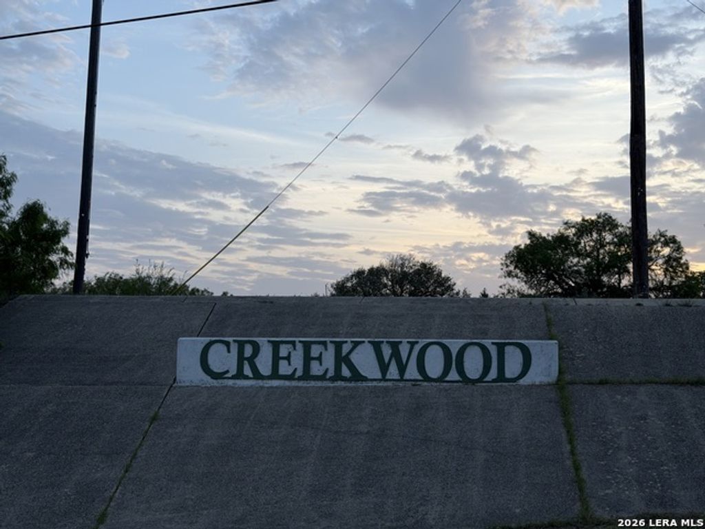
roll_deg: -1.2
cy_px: 264
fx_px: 978
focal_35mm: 48
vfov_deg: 30.3
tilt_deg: +5.6
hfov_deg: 39.7
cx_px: 352
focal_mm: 6.76
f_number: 1.78
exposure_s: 1/828
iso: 64
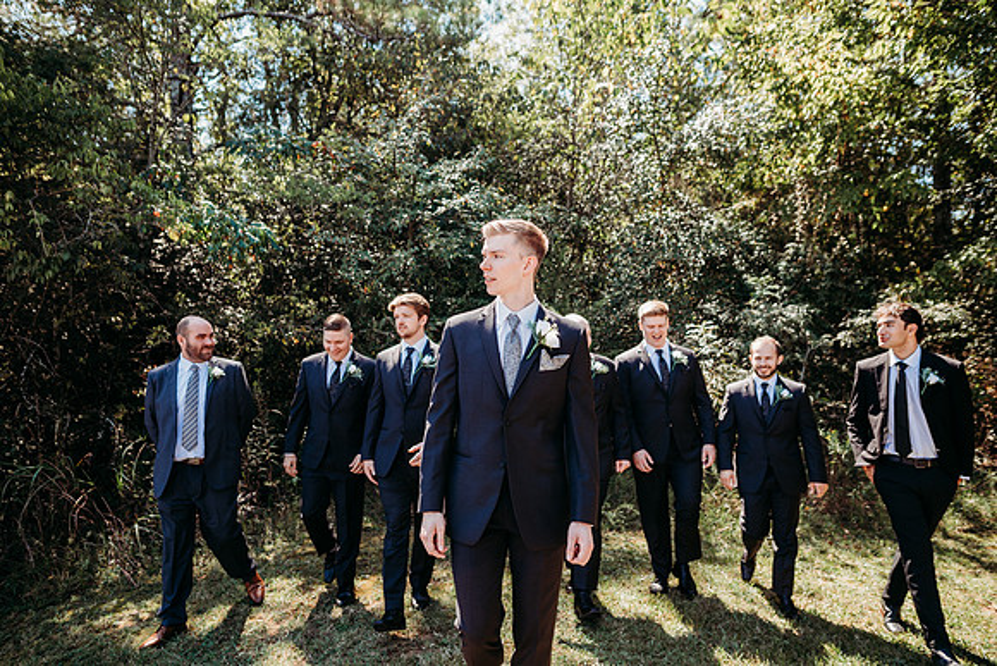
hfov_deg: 73.7
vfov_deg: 53.2
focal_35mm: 24
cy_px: 333
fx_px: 665
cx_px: 498
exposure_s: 1/400
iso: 100
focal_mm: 24
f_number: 2.8
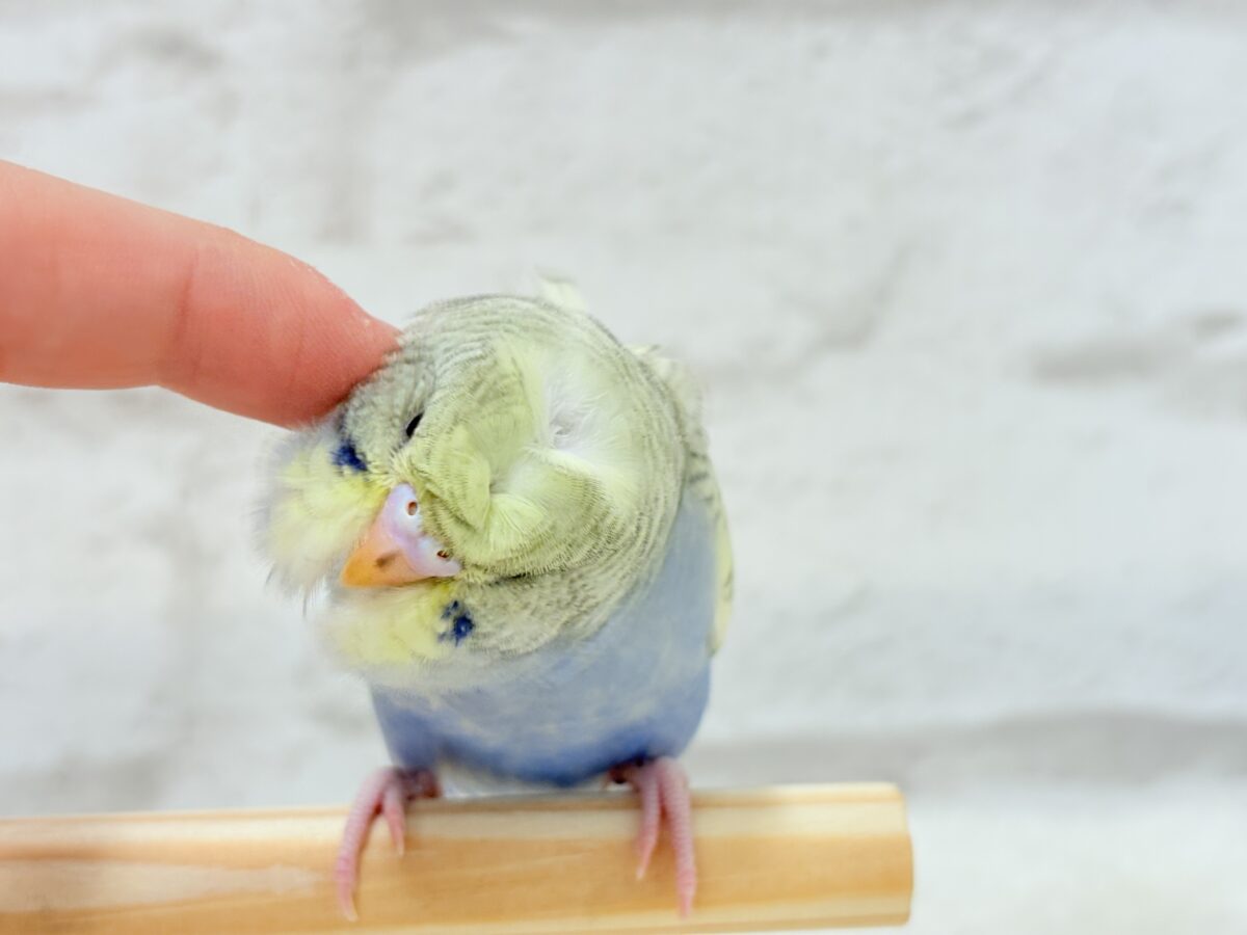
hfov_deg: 36.8
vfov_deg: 28.0
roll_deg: +1.1
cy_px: 468
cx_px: 624
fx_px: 1873
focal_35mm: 52
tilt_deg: -9.0
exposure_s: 1/100
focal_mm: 5.96
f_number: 1.6
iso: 80
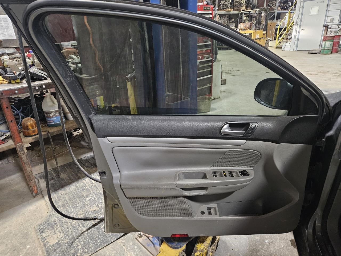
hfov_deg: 73.9
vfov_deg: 58.9
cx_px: 170
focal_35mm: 23
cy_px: 128
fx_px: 227
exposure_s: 1/24
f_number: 1.8
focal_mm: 5.4
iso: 800
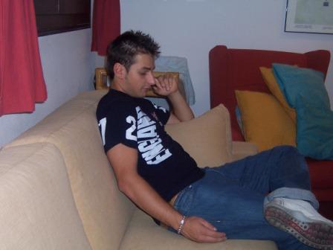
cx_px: 166
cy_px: 125
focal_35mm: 49
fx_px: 471
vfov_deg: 29.7
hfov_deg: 38.9
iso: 140
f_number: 3.4
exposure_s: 1/60
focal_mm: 8.2
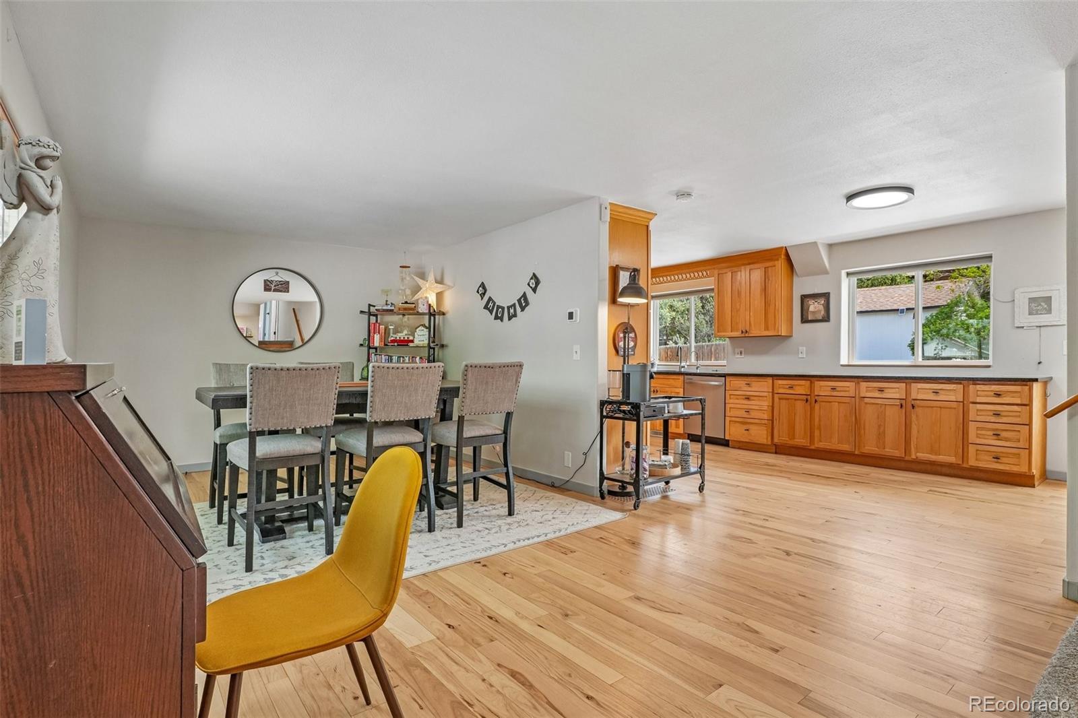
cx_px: 539
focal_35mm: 16
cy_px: 359
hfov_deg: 95.0
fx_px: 494
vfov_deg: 72.0
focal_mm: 11
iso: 500
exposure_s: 1/30
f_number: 8
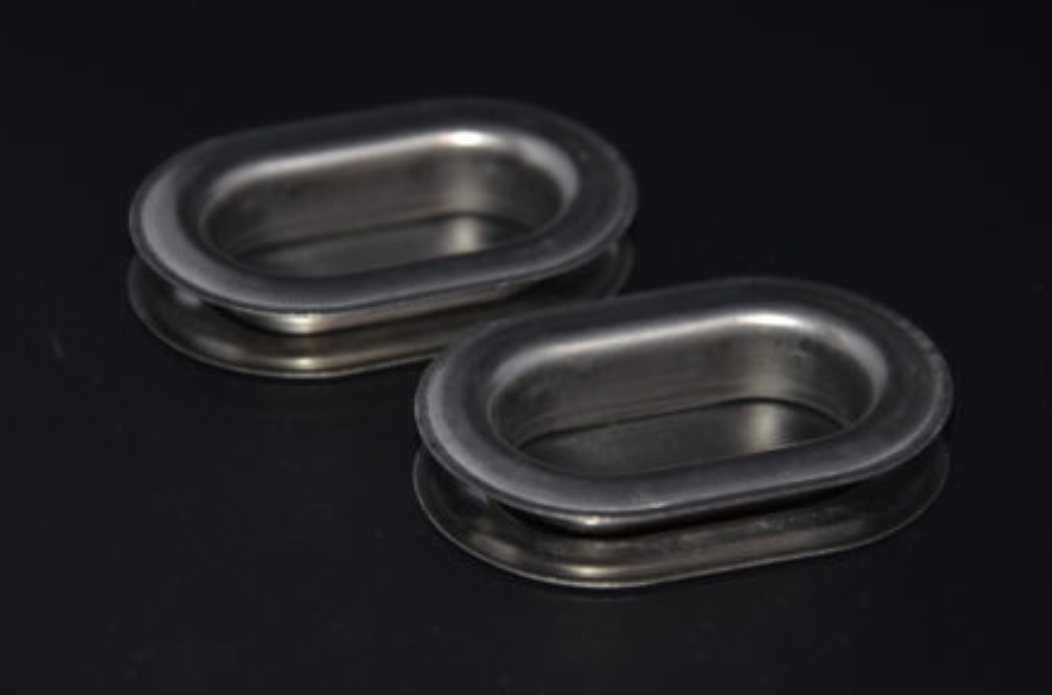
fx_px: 5232
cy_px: 313
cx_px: 549
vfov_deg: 7.6
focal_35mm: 180
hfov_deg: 11.5
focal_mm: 105
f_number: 5.6
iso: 800
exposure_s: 1/60
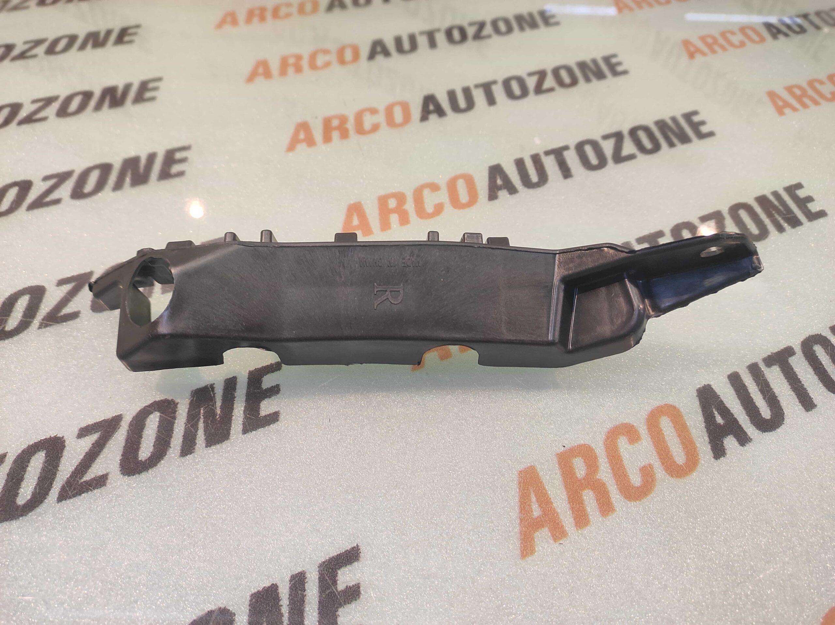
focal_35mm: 17
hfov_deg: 91.1
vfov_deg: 74.7
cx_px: 418
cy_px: 312
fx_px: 410
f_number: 1.79
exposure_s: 1/33
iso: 188
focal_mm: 4.74
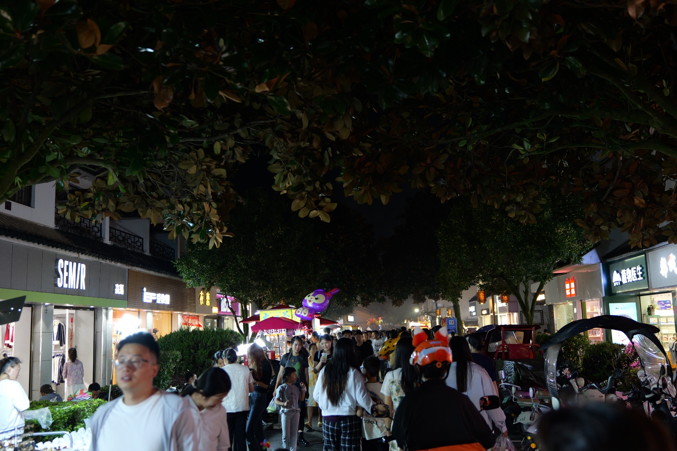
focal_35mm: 39
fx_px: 733
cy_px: 226
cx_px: 338
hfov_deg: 49.6
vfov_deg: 34.2
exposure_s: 1/200
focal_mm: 39
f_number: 2.8
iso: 1250
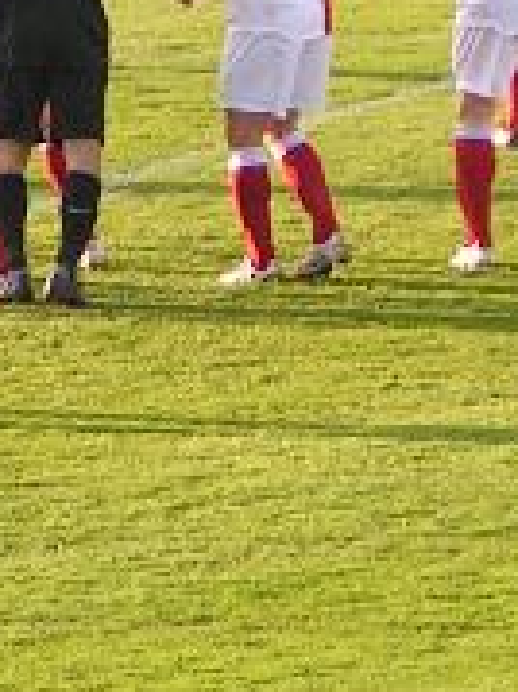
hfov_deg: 2.1
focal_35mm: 701
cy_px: -263
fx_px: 14003
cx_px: 201
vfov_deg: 2.8
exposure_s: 1/160
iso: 64
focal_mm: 24
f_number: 3.5
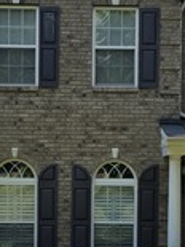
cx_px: 94
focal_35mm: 119
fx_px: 849
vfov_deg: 16.5
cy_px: 177
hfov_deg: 12.4
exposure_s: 1/580
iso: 12
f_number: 1.7
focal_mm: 6.3
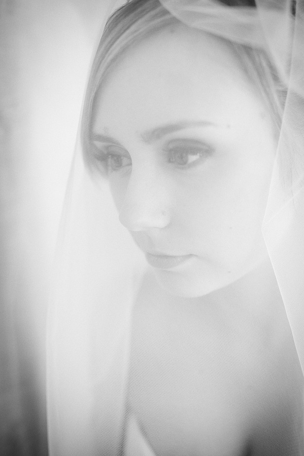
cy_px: 228
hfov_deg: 37.8
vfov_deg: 54.5
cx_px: 152
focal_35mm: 35
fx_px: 444
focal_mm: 35
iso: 800
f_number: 2.5
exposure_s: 1/125
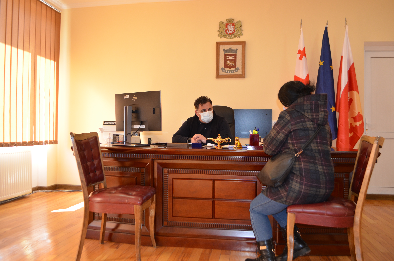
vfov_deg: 43.4
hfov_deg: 62.0
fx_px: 328
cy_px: 130
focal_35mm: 30
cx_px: 197
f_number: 3.8
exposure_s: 1/80
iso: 400
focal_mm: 20
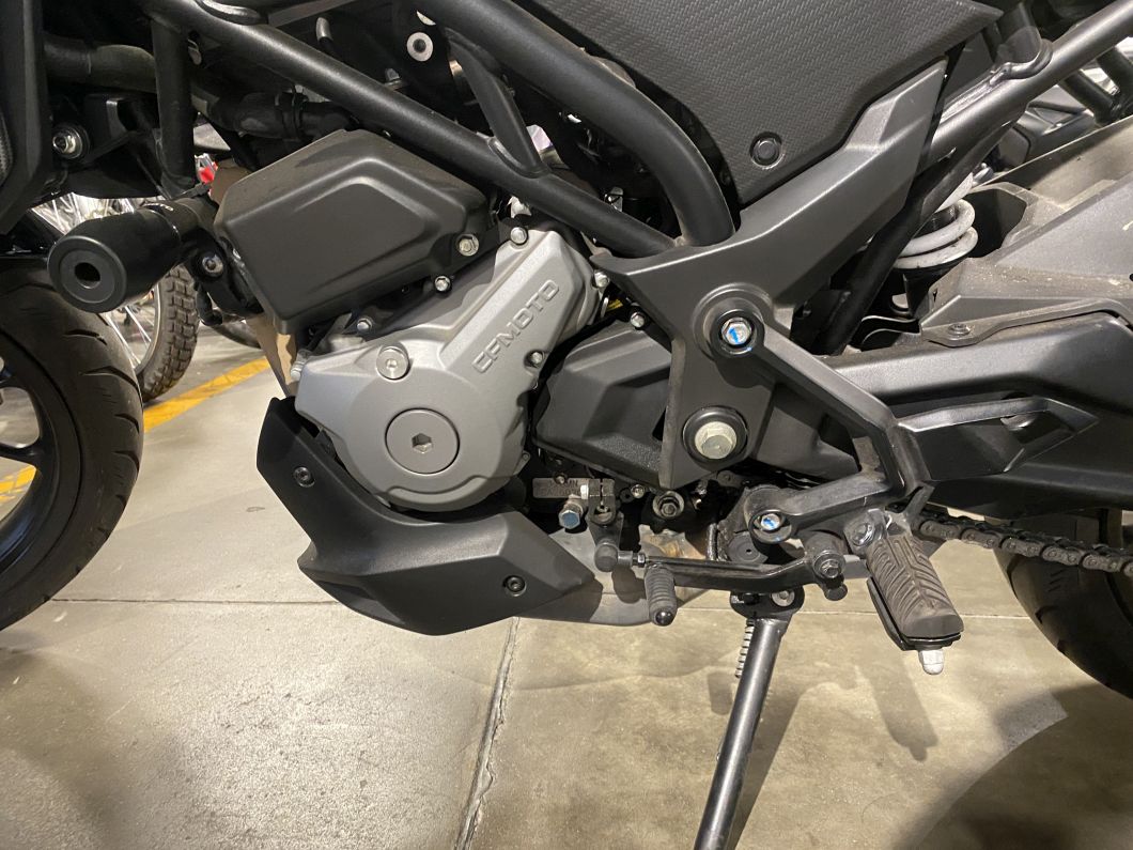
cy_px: 425
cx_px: 566
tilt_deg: -14.9
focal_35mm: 26
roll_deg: +0.7
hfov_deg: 67.3
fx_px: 851
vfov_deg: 53.1
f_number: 1.8
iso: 500
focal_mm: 4.25
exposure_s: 1/33
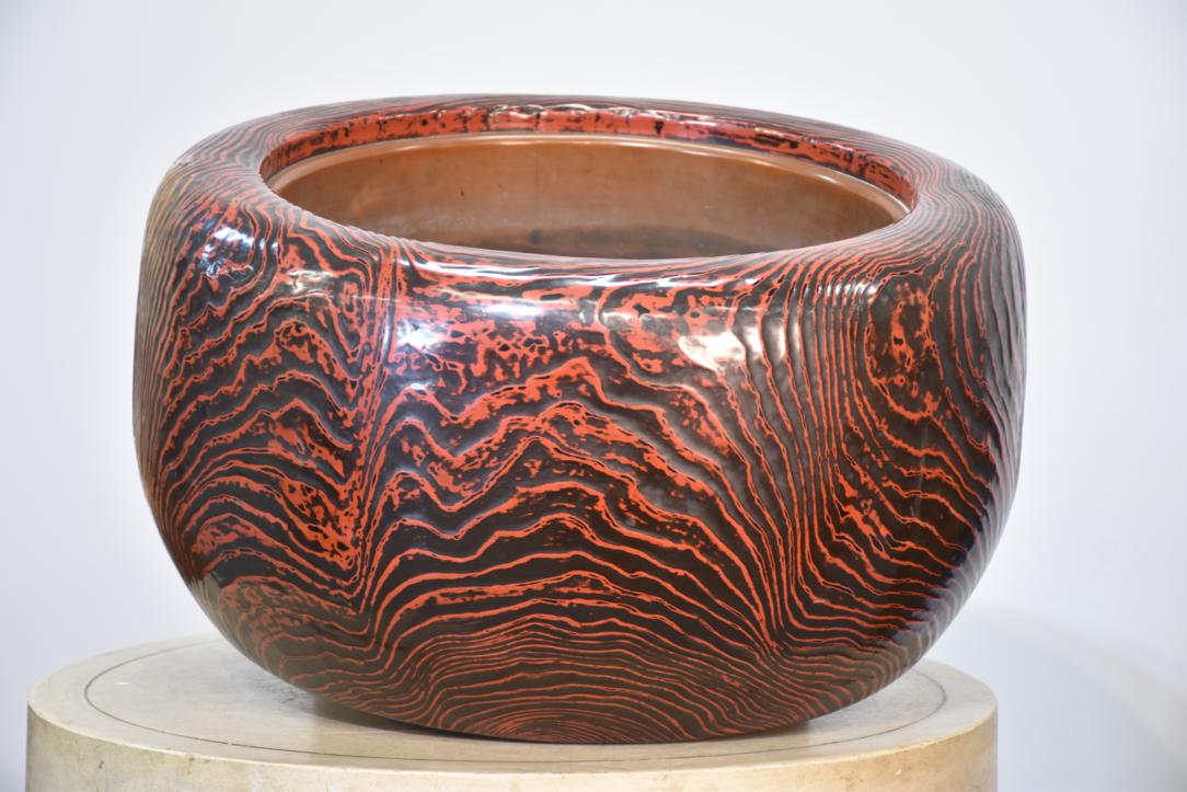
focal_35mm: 93
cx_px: 594
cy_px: 396
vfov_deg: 14.7
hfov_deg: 21.9
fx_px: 3067
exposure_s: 1/13
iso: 400
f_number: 5
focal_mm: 62
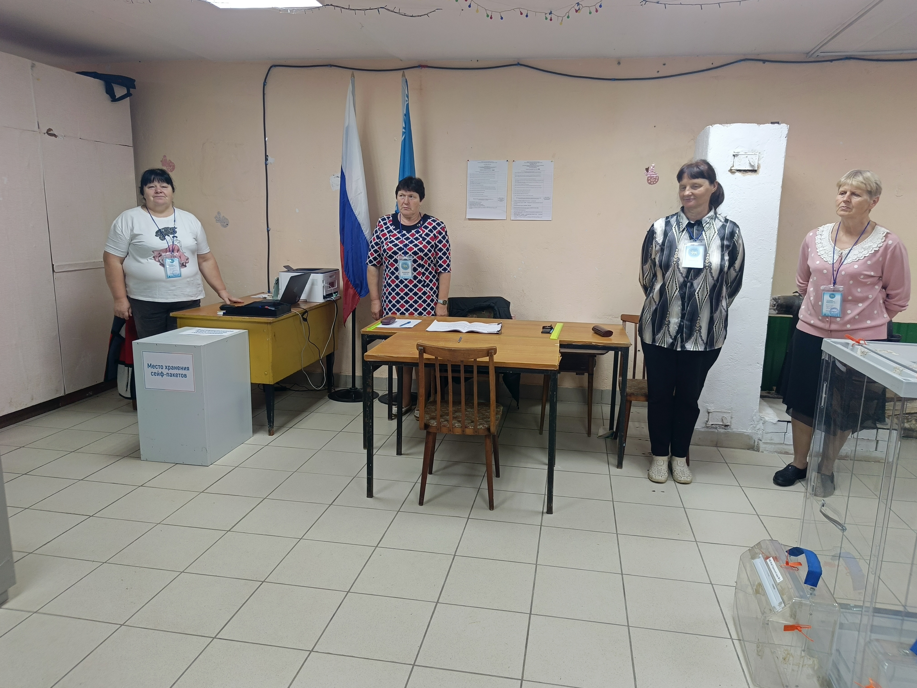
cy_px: 344
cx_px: 458
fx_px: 609
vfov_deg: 58.9
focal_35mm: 23
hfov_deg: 73.9
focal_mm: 5.56
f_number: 1.8
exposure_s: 1/50
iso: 207
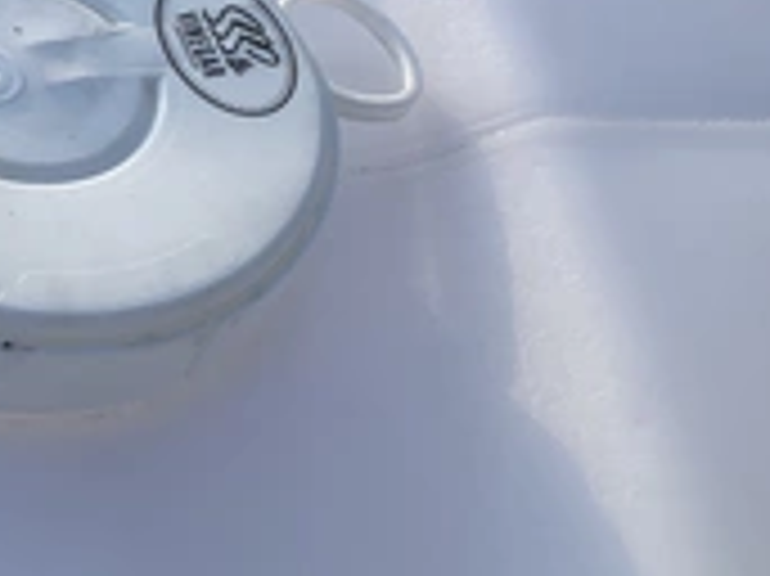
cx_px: -63
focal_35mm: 68
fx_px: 1512
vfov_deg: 21.3
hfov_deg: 26.5
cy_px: 104
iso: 25
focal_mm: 3
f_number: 1.8
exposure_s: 1/486
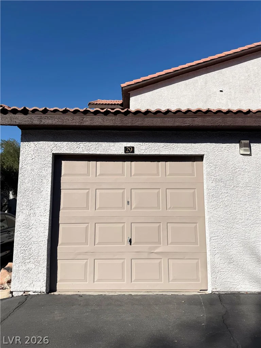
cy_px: 174
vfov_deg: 71.6
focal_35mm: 24
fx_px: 241
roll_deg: +0.8
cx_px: 130
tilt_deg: +7.2
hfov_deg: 56.8
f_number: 1.78
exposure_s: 1/9091
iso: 80
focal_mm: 6.76
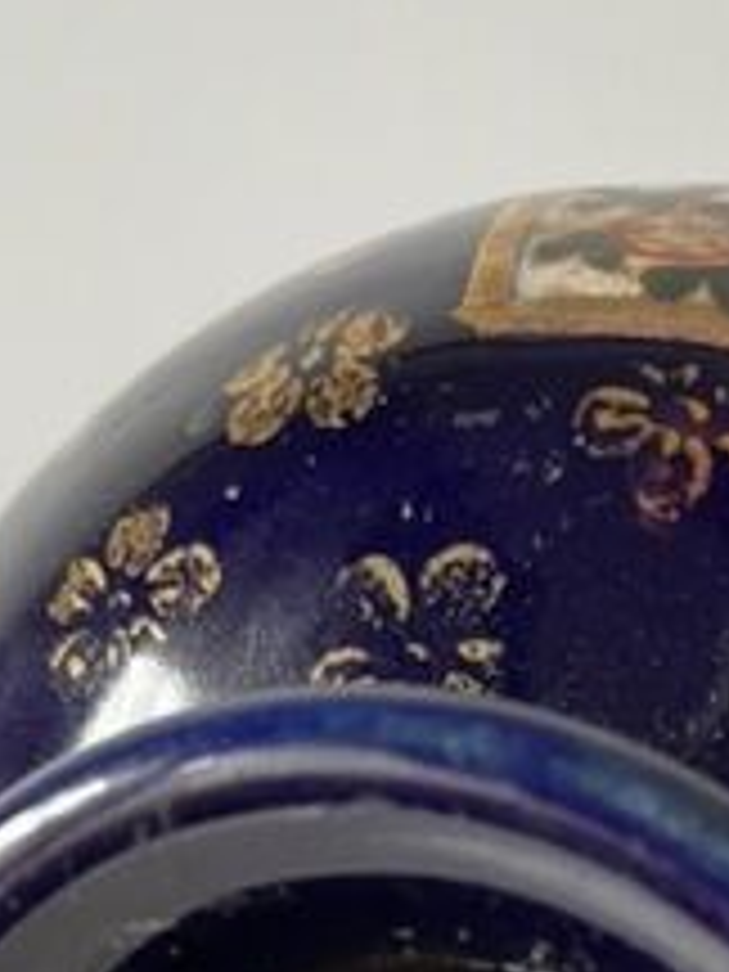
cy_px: 1242
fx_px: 2162
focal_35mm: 77
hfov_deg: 18.9
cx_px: 603
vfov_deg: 22.8
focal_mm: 4.2
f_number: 1.6
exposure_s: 1/60
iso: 250
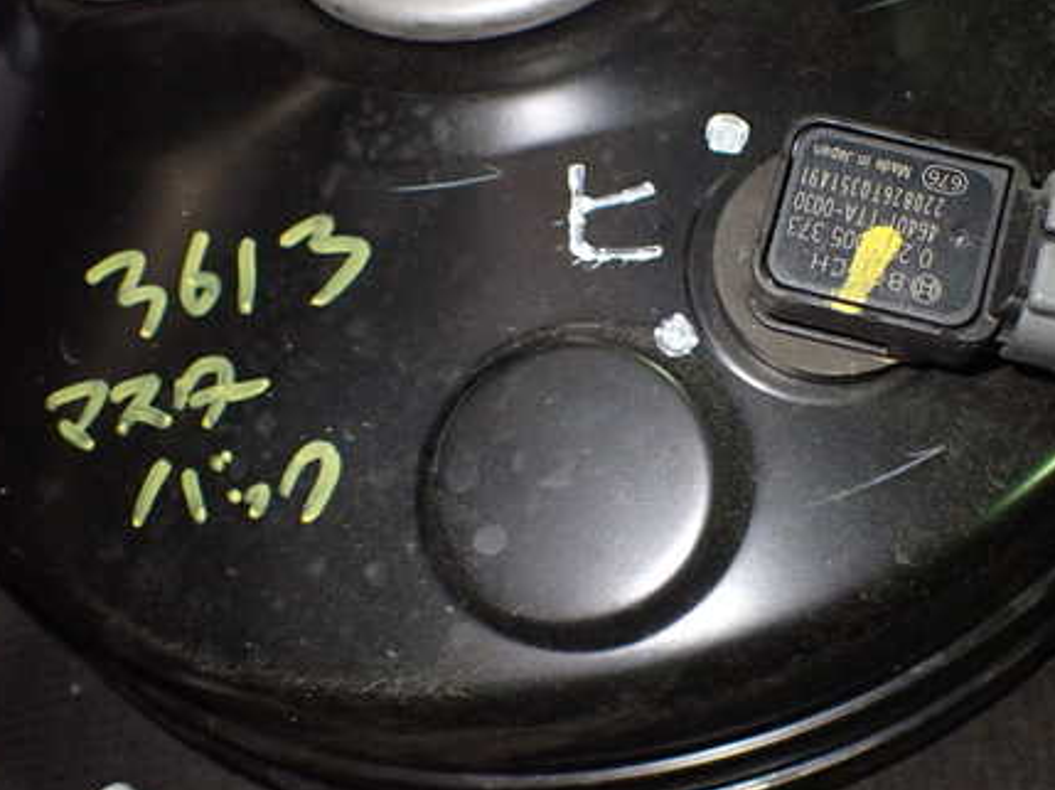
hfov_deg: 44.4
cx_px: 664
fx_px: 1279
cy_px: 409
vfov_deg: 34.3
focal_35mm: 42
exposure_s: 1/80
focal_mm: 5.4
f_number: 2.3
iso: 800
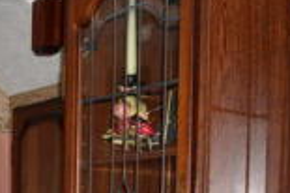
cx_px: -238
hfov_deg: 15.4
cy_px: 354
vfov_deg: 11.1
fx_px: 917
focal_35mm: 114
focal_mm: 18
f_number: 9
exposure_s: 1/60
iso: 200
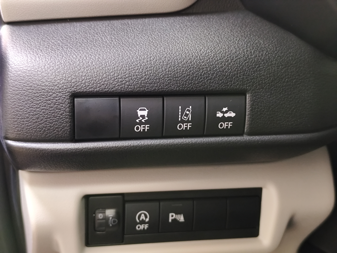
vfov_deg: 31.5
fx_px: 448
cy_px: 126
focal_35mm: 46
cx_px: 168
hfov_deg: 41.2
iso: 1600
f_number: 1.65
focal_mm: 6.19
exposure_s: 1/14.3
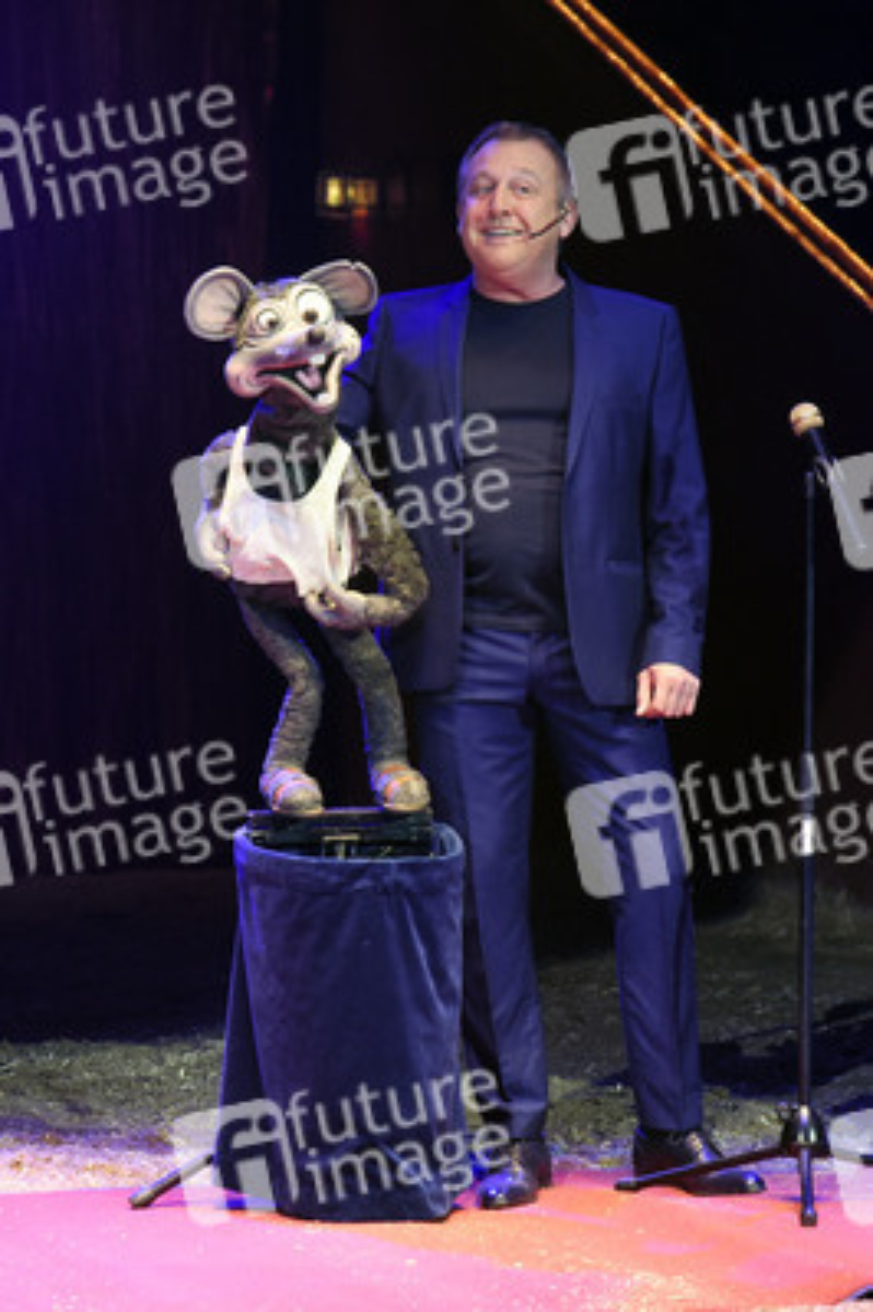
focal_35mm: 120
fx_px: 4372
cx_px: 436
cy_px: 656
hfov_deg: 11.4
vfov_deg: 17.1
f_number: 5.6
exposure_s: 1/60
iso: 1250
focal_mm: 120
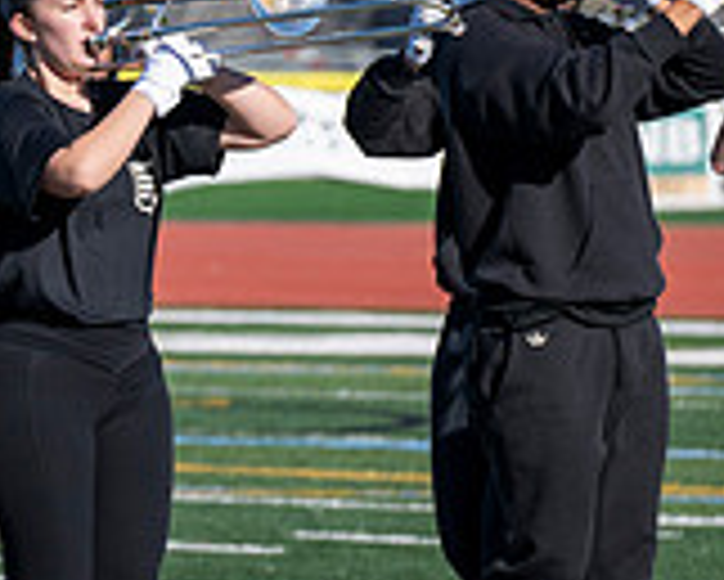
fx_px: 13786
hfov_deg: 3.0
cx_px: -499
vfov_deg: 2.4
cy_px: 191
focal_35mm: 643
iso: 320
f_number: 5
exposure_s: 1/2000
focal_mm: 190
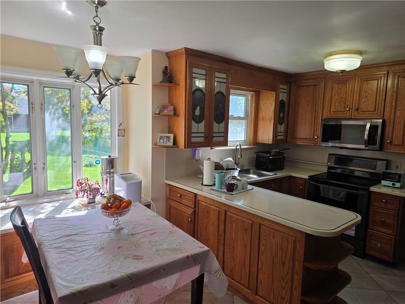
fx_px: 269
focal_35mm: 23
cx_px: 202
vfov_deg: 58.9
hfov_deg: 73.9
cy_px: 152
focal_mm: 6.25
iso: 25
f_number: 1.7
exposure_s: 1/120
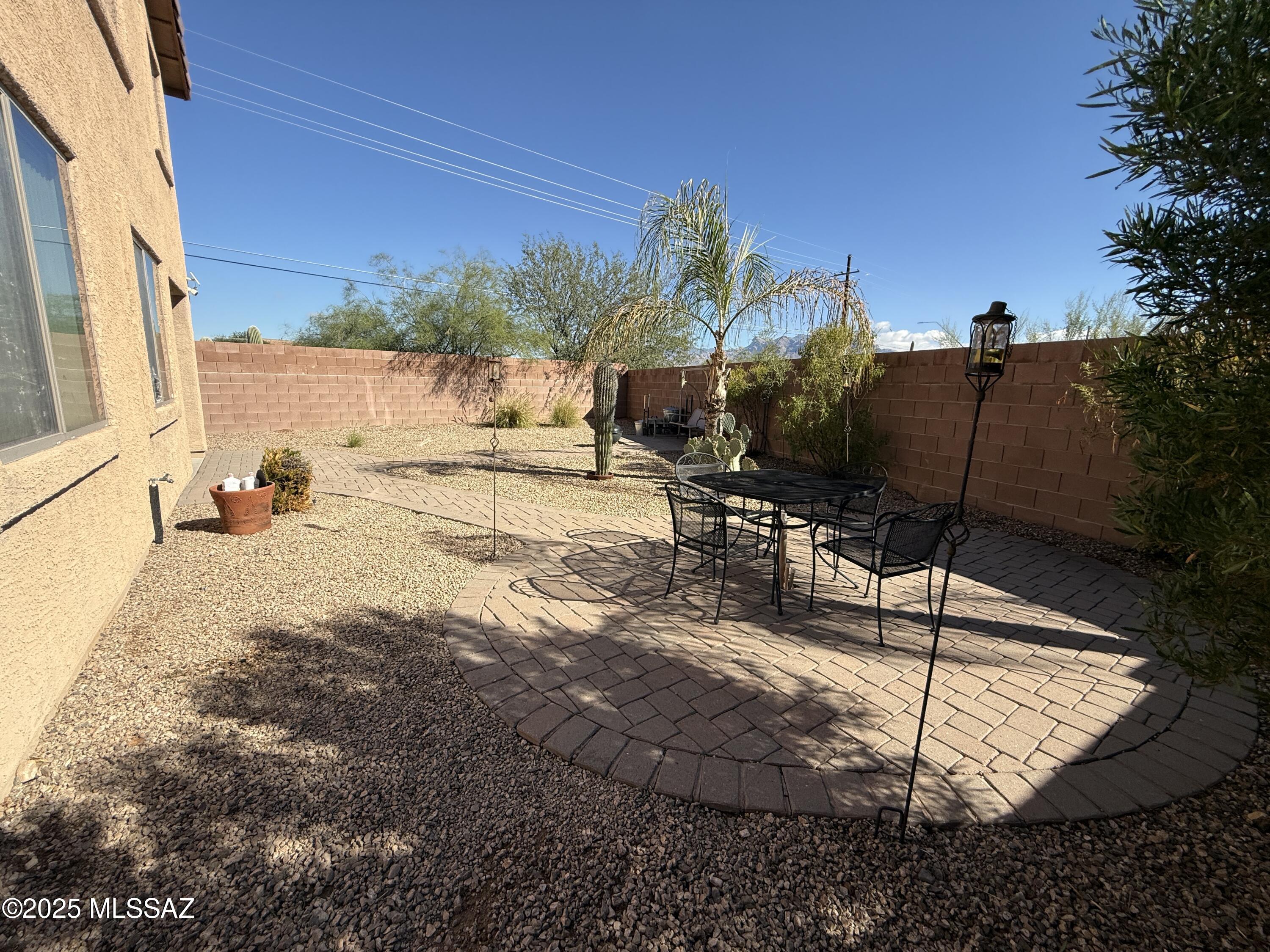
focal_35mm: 14
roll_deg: -2.6
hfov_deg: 102.1
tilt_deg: -10.4
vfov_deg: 85.7
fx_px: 514
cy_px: 476
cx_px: 635
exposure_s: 1/1534
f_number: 2.2
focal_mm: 2.22
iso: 50
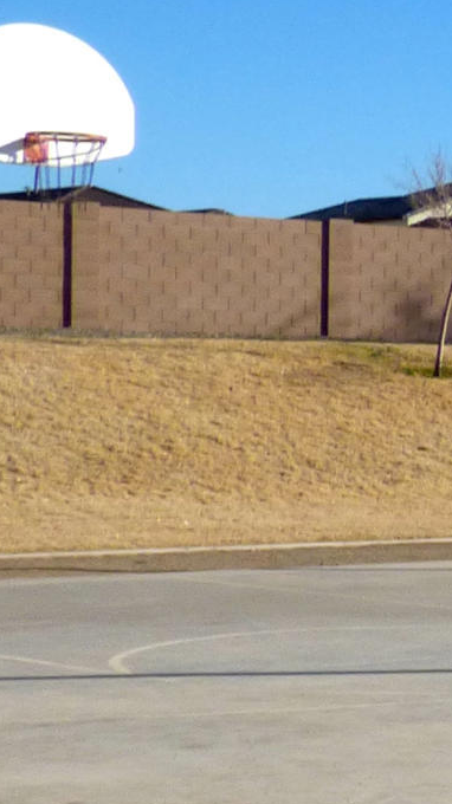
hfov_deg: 8.2
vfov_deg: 17.1
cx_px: 1354
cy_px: 486
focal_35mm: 125
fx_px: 2666
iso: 100
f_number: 3.1
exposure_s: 1/2000
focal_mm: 4.61
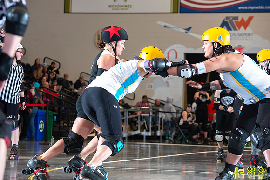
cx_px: 135
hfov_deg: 13.7
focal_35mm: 150
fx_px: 1125
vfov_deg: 9.2
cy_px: 90
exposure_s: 1/160
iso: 500
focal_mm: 150
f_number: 5.6
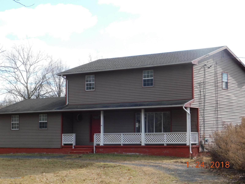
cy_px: 92
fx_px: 566
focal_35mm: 80
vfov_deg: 18.4
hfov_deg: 24.4
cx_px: 122
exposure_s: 1/320
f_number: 4.4
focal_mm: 14.2
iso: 125
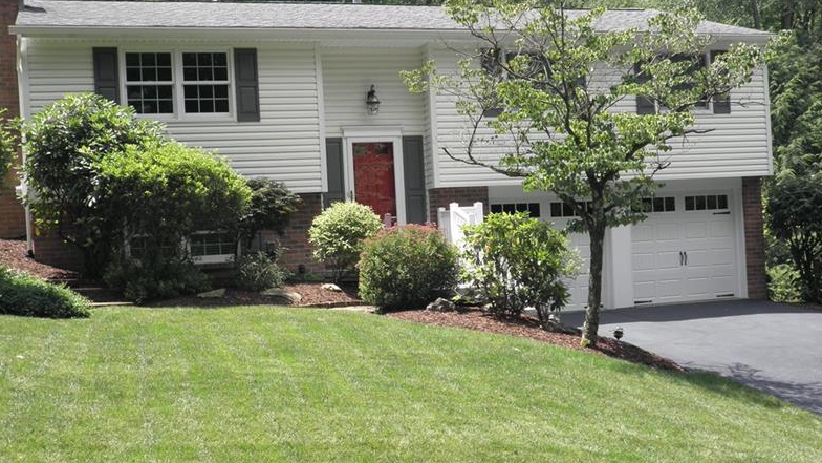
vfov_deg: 23.9
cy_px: 251
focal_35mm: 50
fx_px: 1090
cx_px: 405
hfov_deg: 41.3
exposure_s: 1/160
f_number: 4.4
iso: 64
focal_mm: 8.2
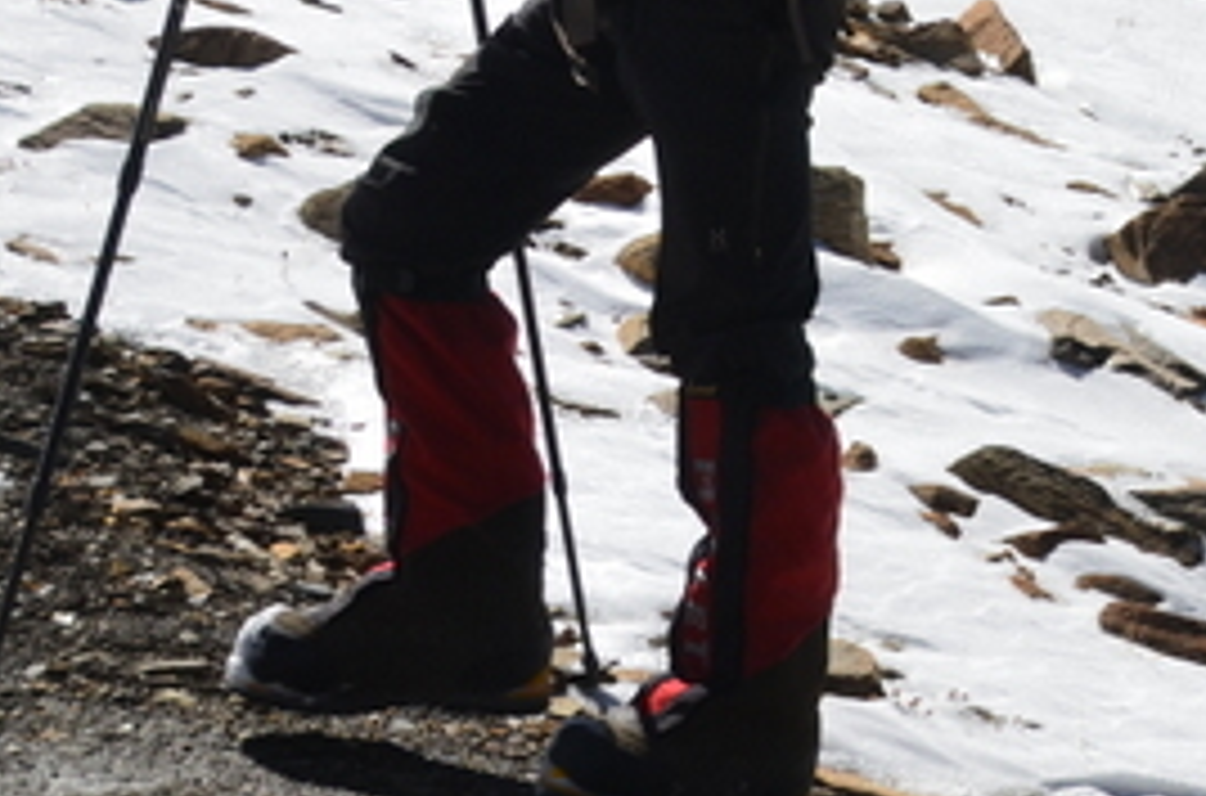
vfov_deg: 11.0
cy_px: -261
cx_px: 1894
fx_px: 4042
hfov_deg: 15.4
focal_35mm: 121
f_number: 11
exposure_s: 1/500
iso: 200
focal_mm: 24
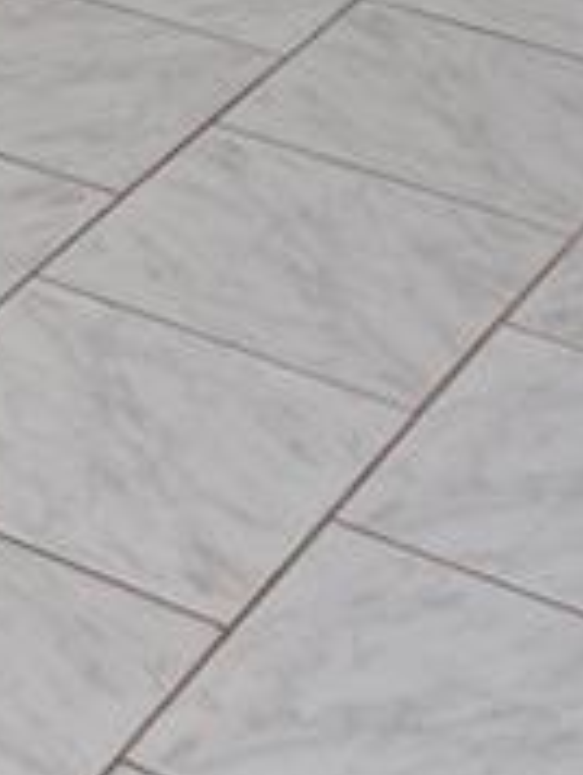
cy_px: -688
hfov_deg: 9.2
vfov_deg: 11.6
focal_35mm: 155
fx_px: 3472
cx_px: -474
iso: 160
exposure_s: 1/180
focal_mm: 5.4
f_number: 1.8
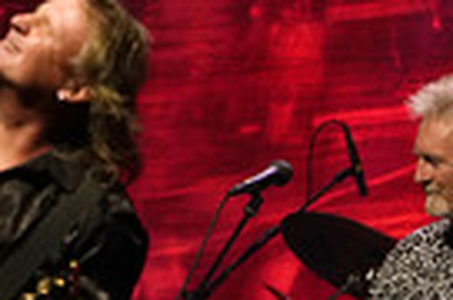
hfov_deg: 3.1
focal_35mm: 664
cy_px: 287
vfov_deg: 2.1
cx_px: 192
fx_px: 8336
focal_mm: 200
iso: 1600
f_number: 5.6
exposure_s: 1/100
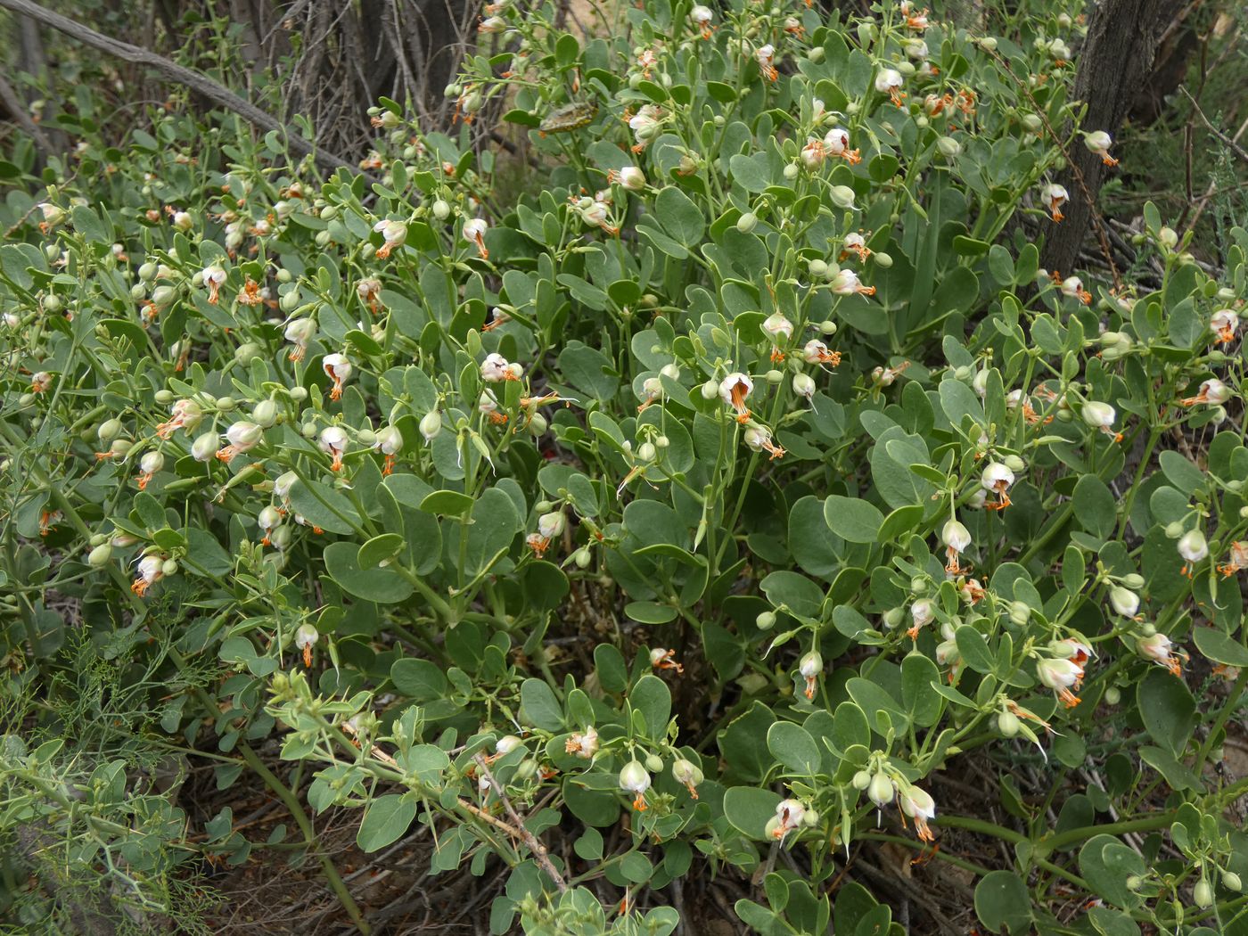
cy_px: 468
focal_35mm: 39
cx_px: 624
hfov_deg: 47.9
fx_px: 1406
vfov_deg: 36.8
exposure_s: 1/200
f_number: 3.6
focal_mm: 7.1
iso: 80
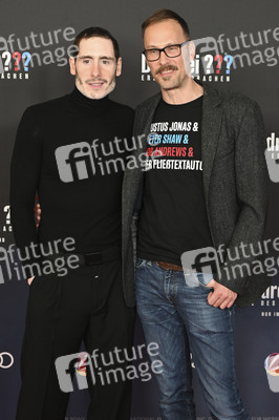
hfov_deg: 20.6
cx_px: 140
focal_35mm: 66
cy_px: 210
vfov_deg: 30.5
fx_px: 769
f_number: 6
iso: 1000
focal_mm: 66
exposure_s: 1/160
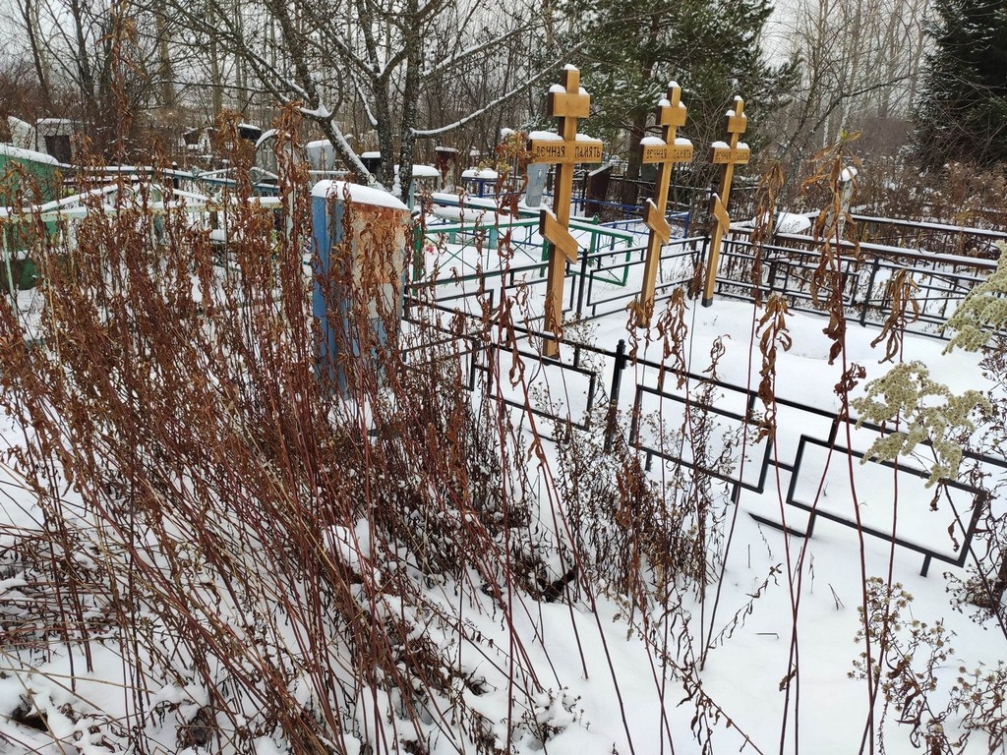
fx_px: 756
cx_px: 504
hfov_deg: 67.3
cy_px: 378
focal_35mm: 26
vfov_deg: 53.1
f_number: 1.75
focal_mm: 4.77
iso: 112
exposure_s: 1/353
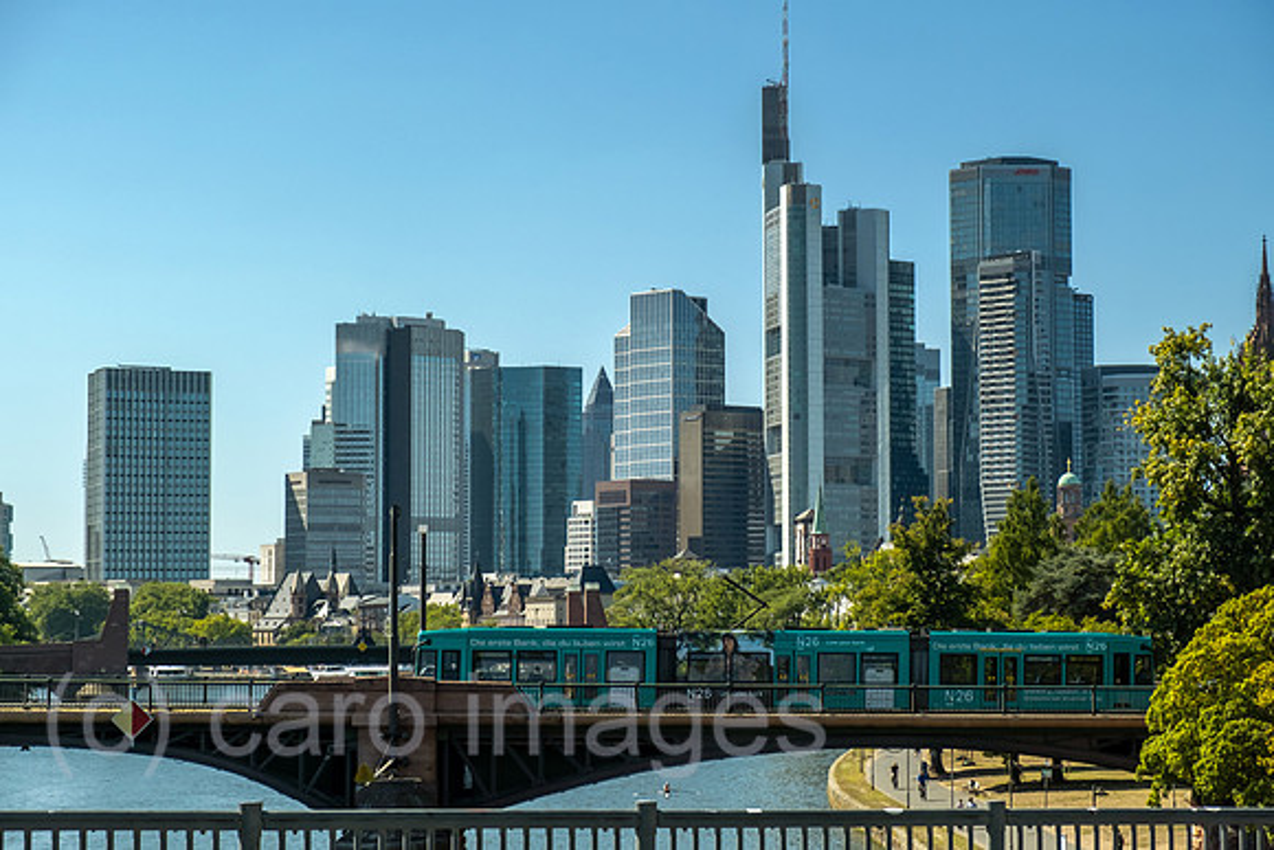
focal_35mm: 83
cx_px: 637
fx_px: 2938
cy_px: 425
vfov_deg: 16.5
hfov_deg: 24.5
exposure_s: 1/2200
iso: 320
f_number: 5.6
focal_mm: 55
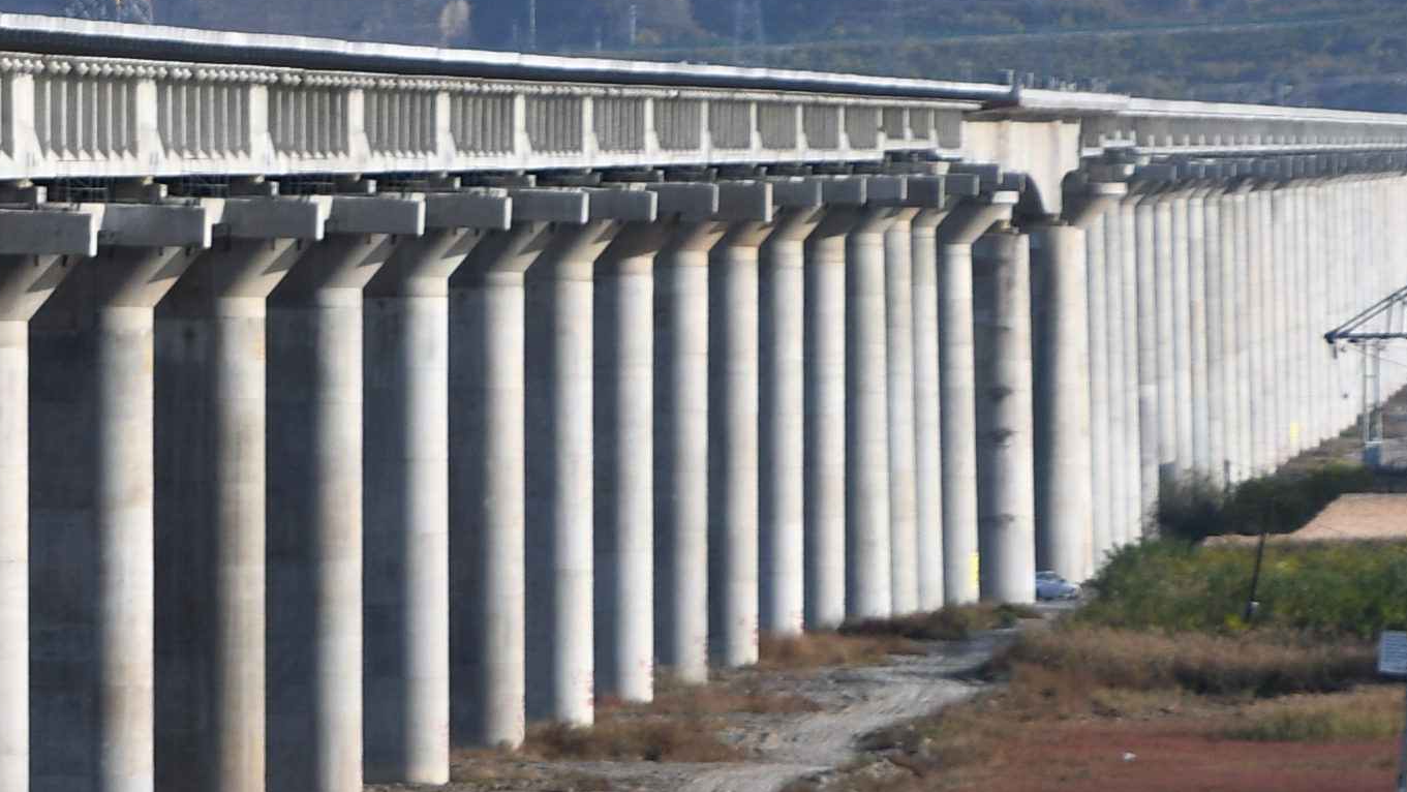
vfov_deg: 2.5
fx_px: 17910
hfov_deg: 4.5
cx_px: -761
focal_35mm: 480
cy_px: 431
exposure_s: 1/400
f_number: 5
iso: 100
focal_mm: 75
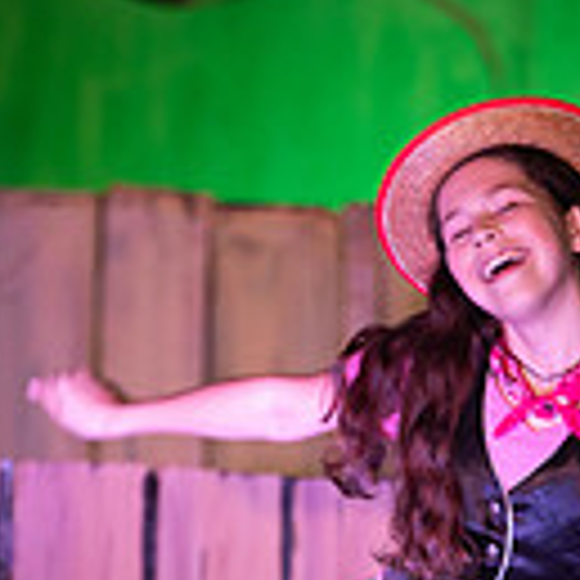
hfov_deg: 2.9
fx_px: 11260
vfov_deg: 2.9
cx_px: 508
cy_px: 706
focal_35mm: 594
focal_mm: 200
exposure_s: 1/200
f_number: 2.8
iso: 1000
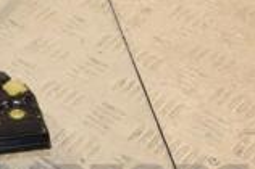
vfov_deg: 9.2
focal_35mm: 148
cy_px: -26
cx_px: -202
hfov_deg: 12.7
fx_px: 1047
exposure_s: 1/200
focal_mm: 26
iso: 800
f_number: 7.1
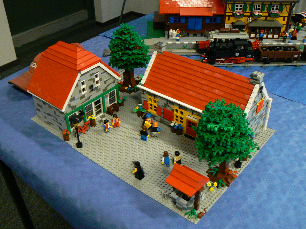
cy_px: 114
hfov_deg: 50.1
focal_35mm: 37
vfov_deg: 38.7
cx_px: 153
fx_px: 327
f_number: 2.8
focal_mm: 6
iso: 200
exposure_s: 1/10
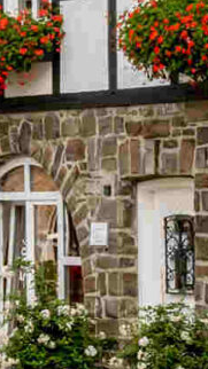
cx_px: -686
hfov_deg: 4.0
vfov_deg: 7.7
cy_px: 22
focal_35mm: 279
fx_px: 2739
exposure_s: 1/125
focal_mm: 33.5
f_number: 13
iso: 200
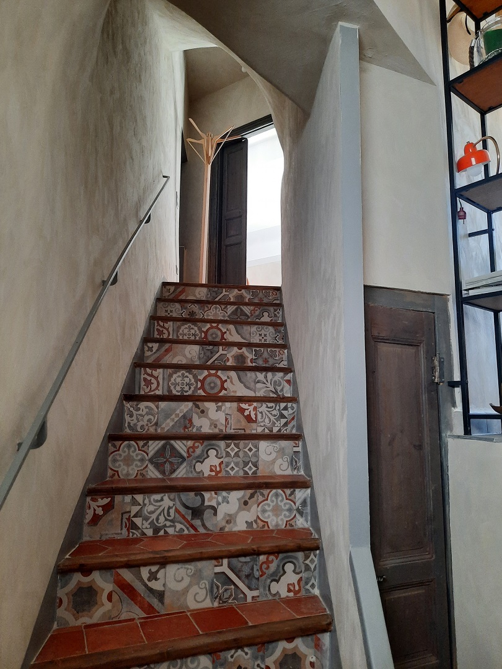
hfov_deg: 54.9
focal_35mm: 25
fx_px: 483
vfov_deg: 69.4
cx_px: 251
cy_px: 334
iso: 320
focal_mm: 4.6
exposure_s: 1/33
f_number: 2
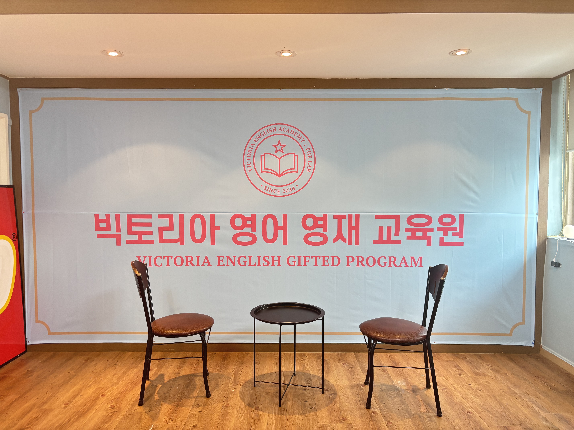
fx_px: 431
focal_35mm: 26
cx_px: 287
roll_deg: -1.6
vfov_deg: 53.1
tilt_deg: -3.4
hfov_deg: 67.3
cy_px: 215
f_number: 1.6
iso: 125
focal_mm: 5.96
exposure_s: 1/60
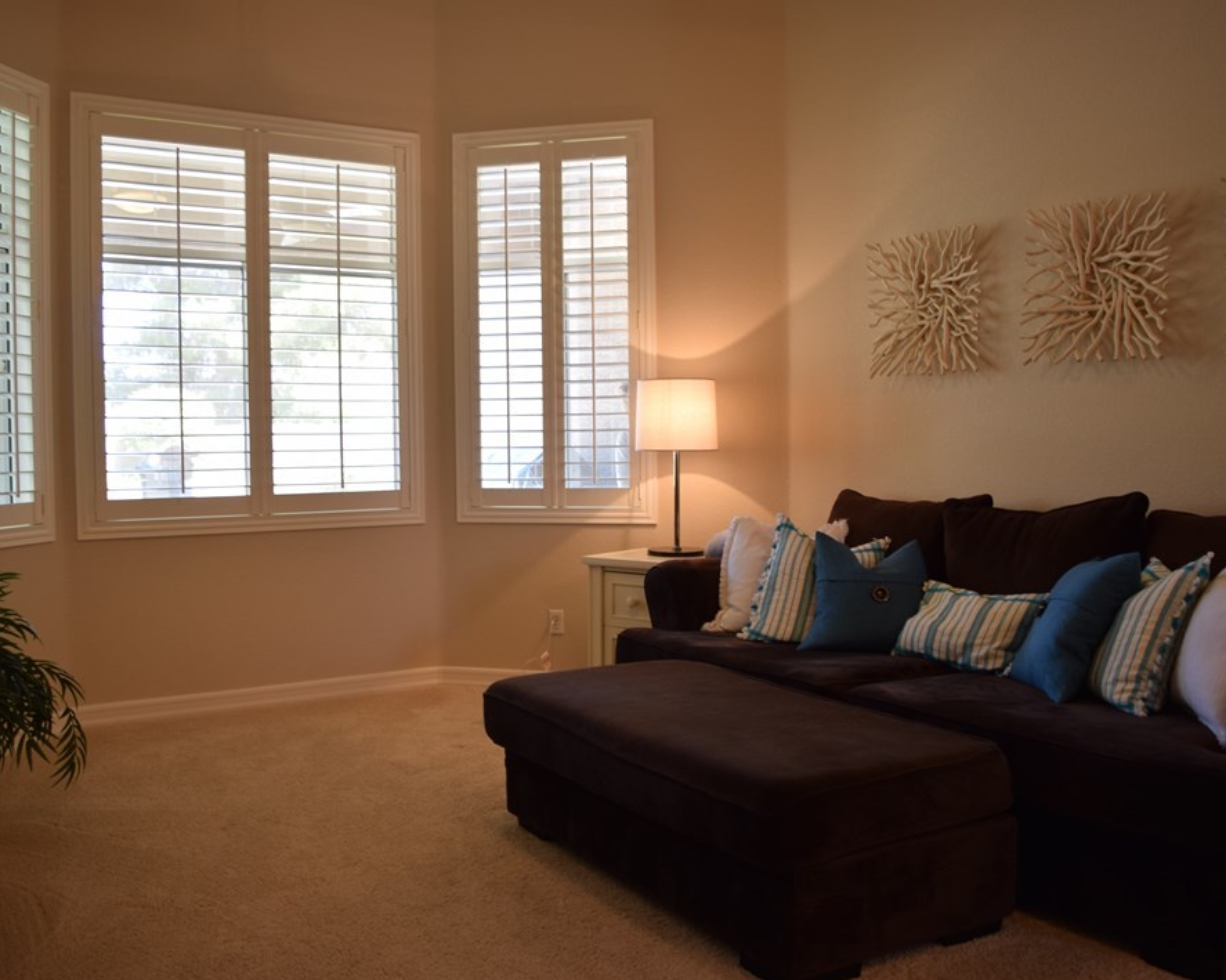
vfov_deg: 47.1
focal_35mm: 31
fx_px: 1124
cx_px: 581
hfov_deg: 57.2
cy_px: 487
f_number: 3.5
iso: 100
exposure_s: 1/13
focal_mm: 18
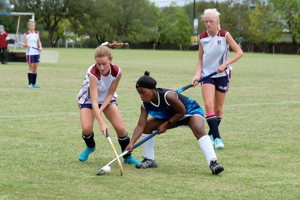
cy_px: 100
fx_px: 692
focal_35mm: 83
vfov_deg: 16.5
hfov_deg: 24.5
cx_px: 150
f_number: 4
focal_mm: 55
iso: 200
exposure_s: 1/420
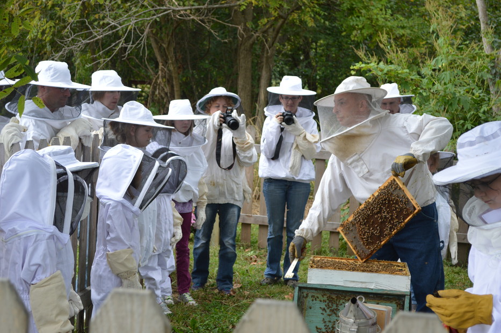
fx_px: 918
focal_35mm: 66
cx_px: 250
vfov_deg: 20.6
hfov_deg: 30.5
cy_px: 166
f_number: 5.6
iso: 160
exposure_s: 1/125
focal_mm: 44
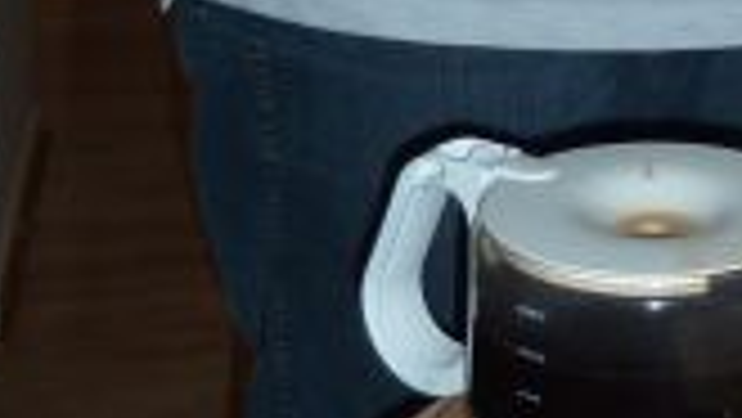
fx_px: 1949
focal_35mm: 99
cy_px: -355
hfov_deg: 20.1
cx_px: 908
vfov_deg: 11.3
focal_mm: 4.1
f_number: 3.3
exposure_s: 1/30
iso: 100
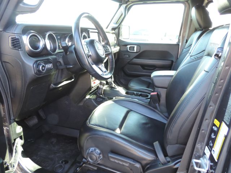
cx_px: 116
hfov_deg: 71.6
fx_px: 160
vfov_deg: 56.8
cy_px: 86
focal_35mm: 24
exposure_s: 1/30
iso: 250
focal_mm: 4.3
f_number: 3
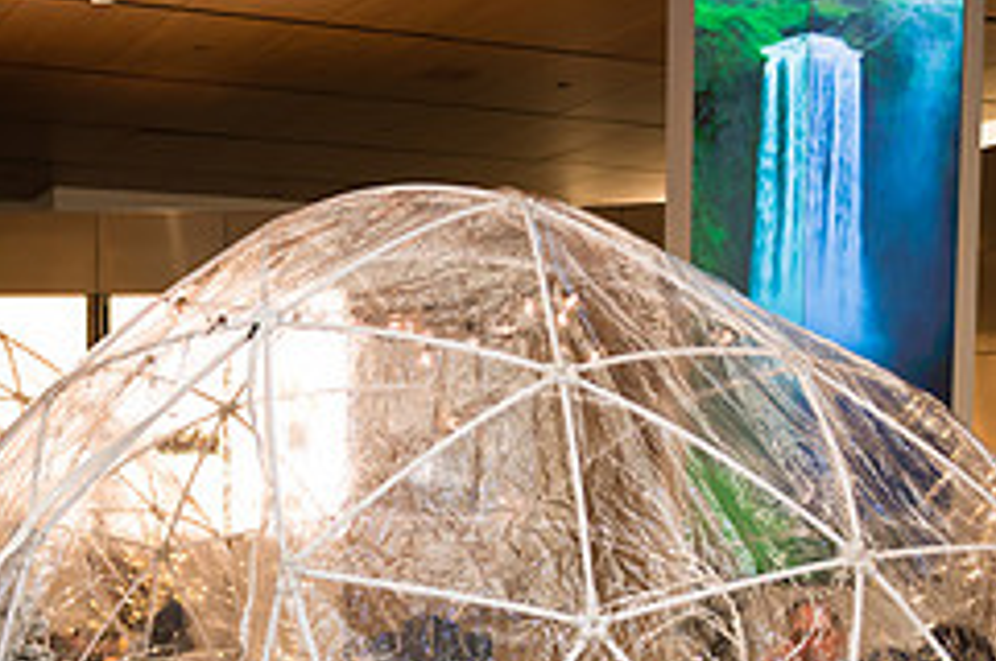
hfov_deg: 30.7
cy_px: 657
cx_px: 302
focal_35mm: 65
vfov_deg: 20.2
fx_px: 1796
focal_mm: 27
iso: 400
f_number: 3.2
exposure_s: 1/200
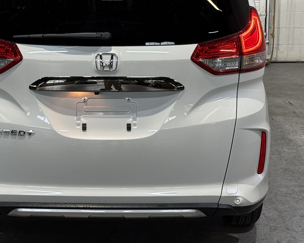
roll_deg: +0.1
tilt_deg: -9.4
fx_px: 810
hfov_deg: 21.2
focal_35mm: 90
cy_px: 69
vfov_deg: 17.0
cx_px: 106
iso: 80
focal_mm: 6.76
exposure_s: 1/60
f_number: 1.78
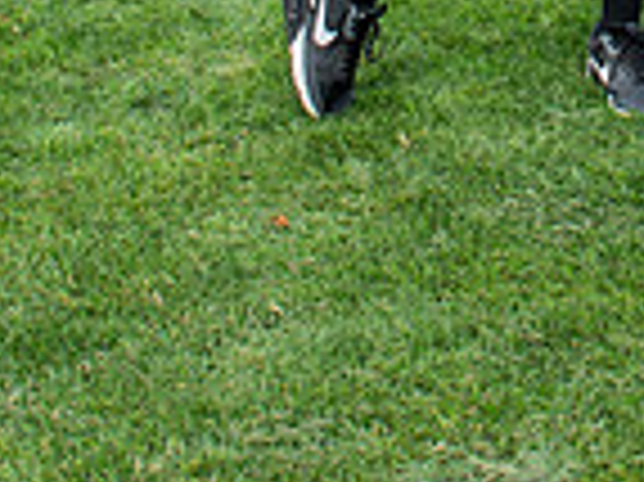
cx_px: 693
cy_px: -667
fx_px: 2807
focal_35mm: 151
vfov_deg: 8.9
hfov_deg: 12.9
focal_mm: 24
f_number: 8
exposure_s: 1/200
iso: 400
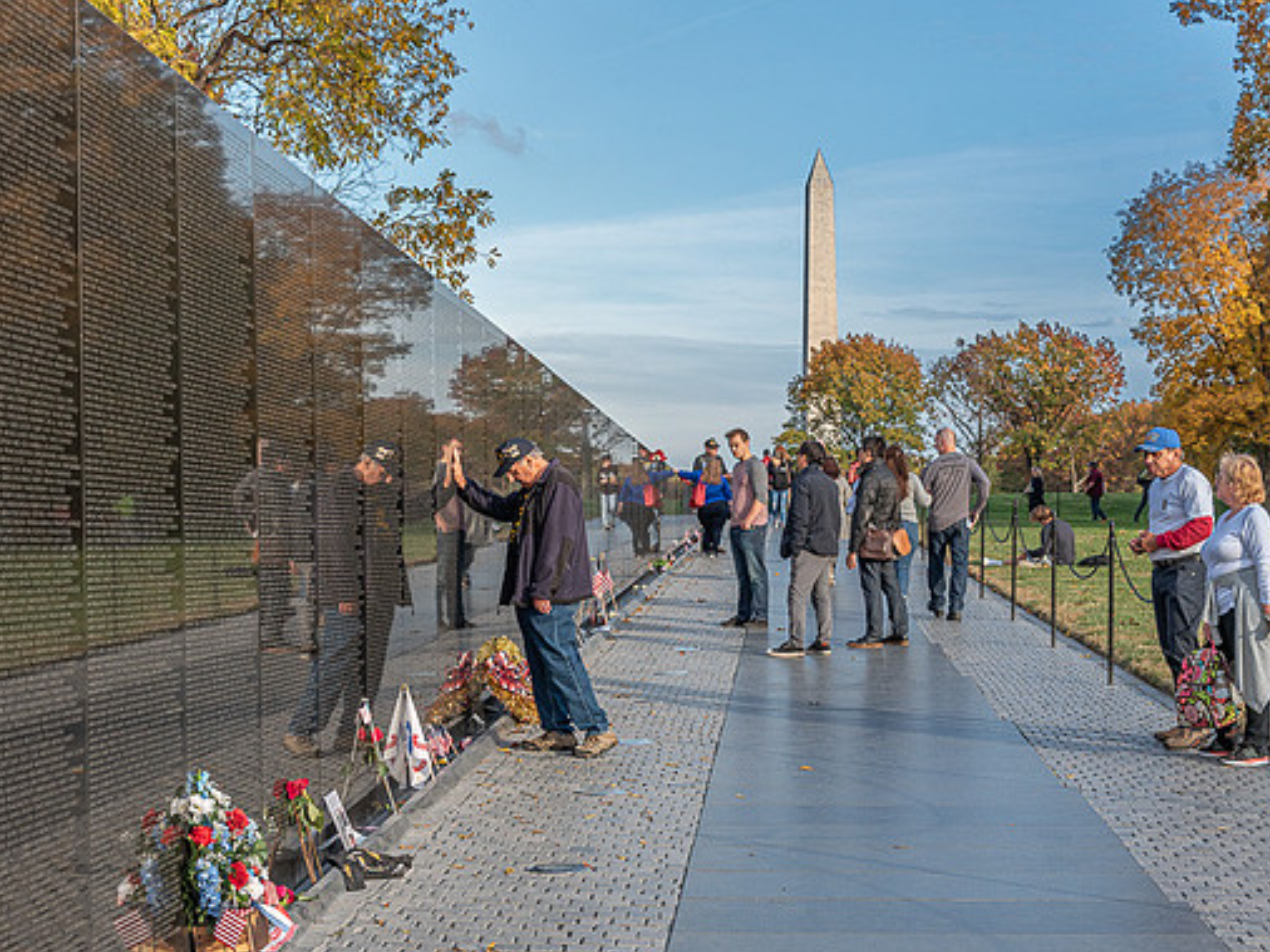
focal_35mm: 64
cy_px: 536
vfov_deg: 22.9
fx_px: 2347
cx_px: 561
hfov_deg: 30.3
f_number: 9
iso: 500
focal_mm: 50
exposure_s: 1/320
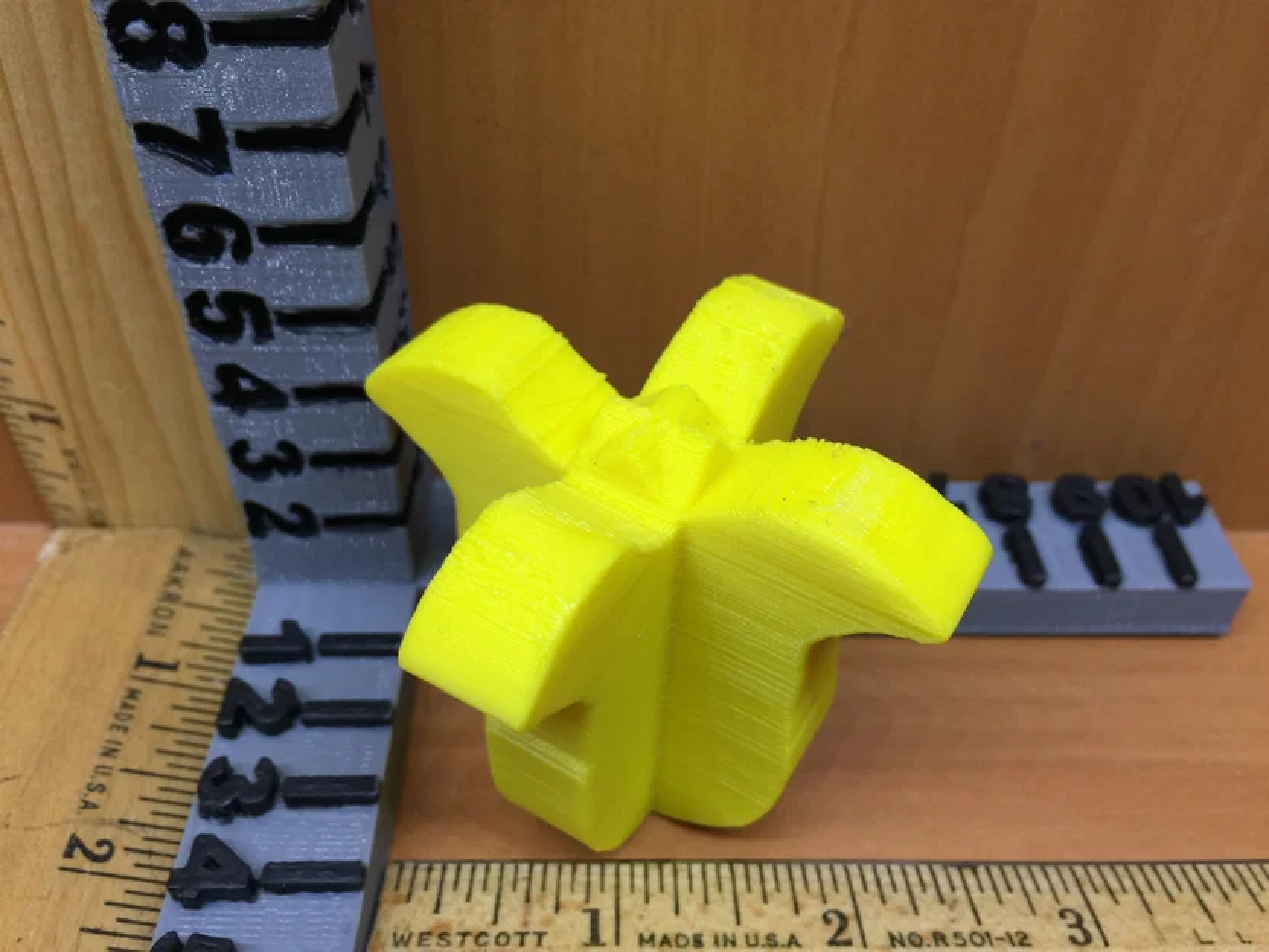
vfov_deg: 48.2
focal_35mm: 29
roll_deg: -1.9
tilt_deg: -42.9
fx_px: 1063
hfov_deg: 61.7
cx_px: 634
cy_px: 476
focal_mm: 4.15
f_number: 2.2
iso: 32
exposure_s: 1/15
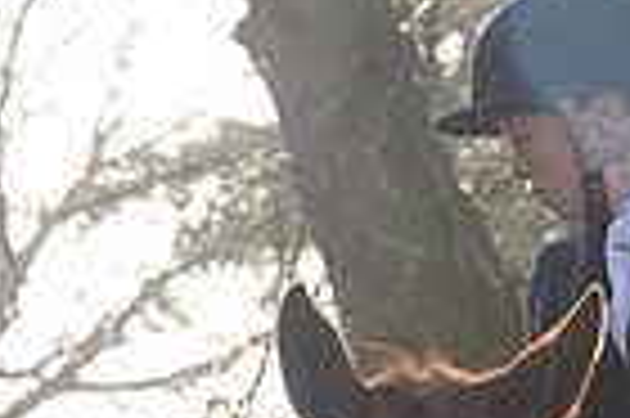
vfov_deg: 3.8
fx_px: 6240
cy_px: 625
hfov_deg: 5.7
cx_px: 1116
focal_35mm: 357
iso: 1250
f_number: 7.1
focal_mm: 86
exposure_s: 1/640
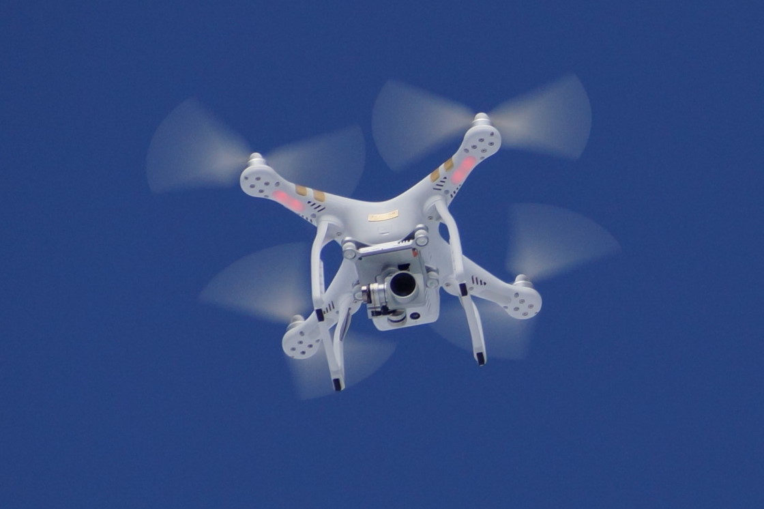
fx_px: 7956
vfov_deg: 3.7
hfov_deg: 5.5
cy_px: 254
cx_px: 382
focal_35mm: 375
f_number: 6.3
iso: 200
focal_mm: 250
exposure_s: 1/400
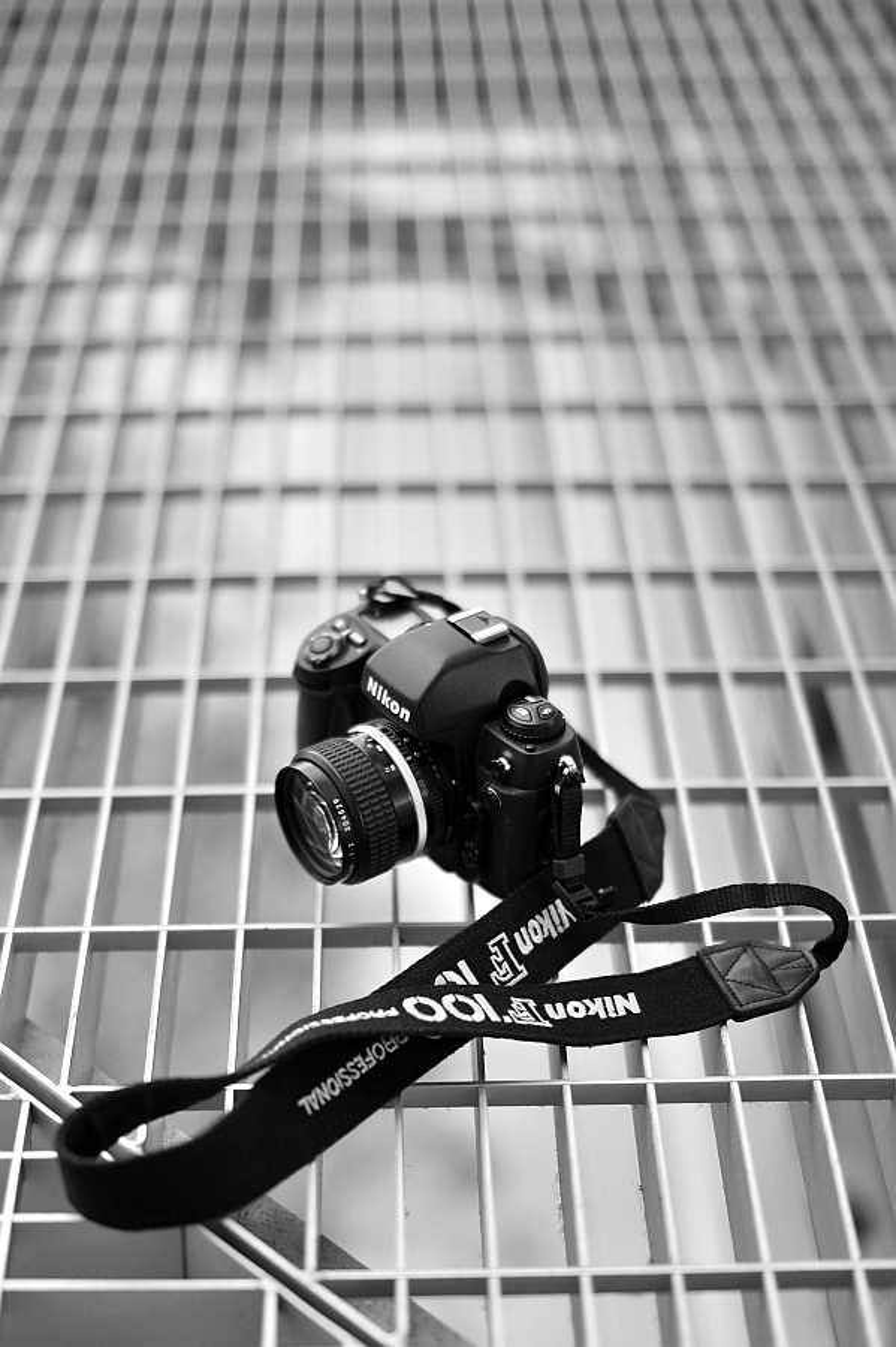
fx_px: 1869
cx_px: 448
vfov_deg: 39.6
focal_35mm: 50
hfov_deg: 27.0
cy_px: 674
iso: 1000
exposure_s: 1/30
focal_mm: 50
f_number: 1.4
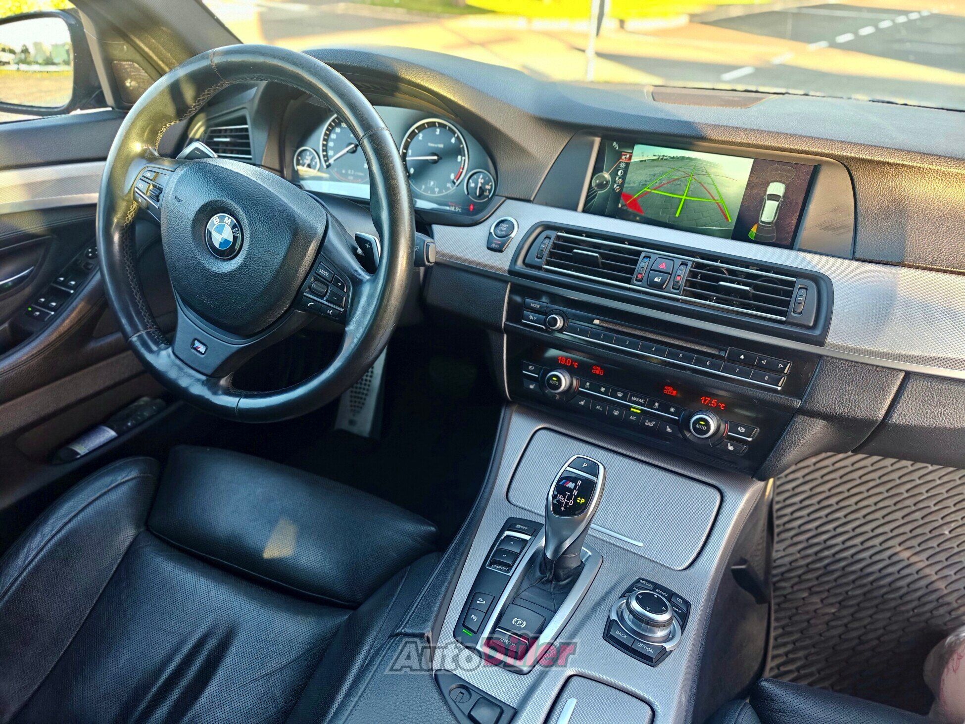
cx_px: 482
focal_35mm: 23
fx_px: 641
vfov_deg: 58.9
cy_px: 362
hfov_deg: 73.9
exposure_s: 1/100
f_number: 4
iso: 64
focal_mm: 6.06
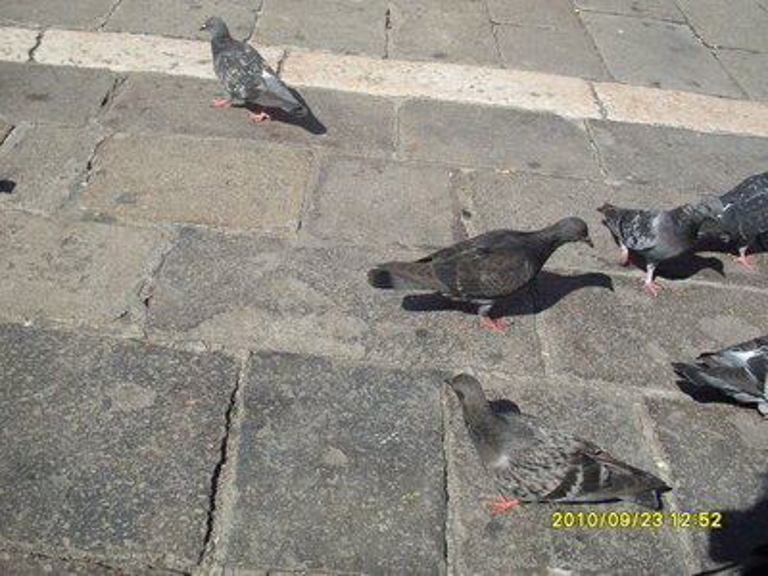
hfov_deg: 49.0
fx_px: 843
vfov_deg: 37.7
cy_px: 288
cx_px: 384
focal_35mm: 38
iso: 80
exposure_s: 1/180
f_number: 8.4
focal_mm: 6.3
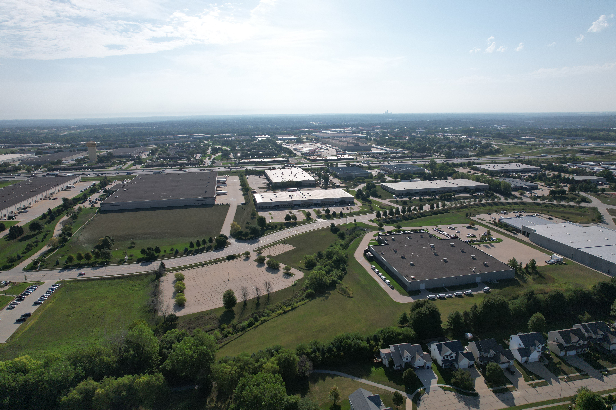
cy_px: 205
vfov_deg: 57.2
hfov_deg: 78.6
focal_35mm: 22
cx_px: 308
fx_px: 376
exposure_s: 1/1000
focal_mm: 8.38
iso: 100
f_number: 2.8
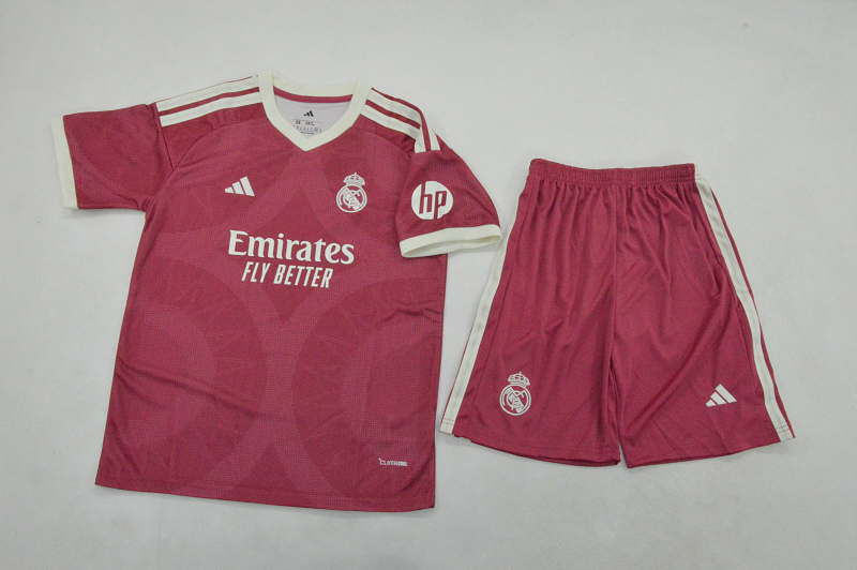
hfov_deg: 57.3
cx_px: 428
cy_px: 285
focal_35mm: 33
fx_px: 785
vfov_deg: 39.9
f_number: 25
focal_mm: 22
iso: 6400
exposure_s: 1/200
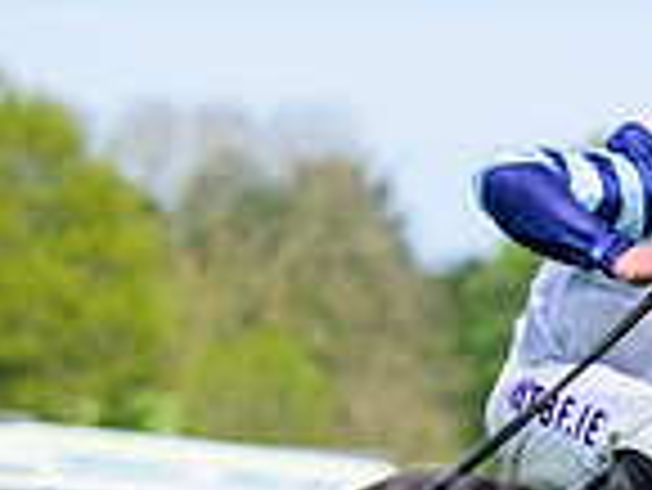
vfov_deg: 2.1
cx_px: 863
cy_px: 793
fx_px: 13403
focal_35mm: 711
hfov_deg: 2.8
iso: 1000
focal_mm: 185
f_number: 6.3
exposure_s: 1/3200
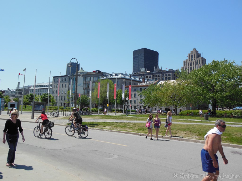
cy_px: 90
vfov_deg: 48.2
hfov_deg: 61.7
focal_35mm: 29
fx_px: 203
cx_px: 121
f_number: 3.3
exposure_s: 1/1500
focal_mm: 5.2
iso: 125
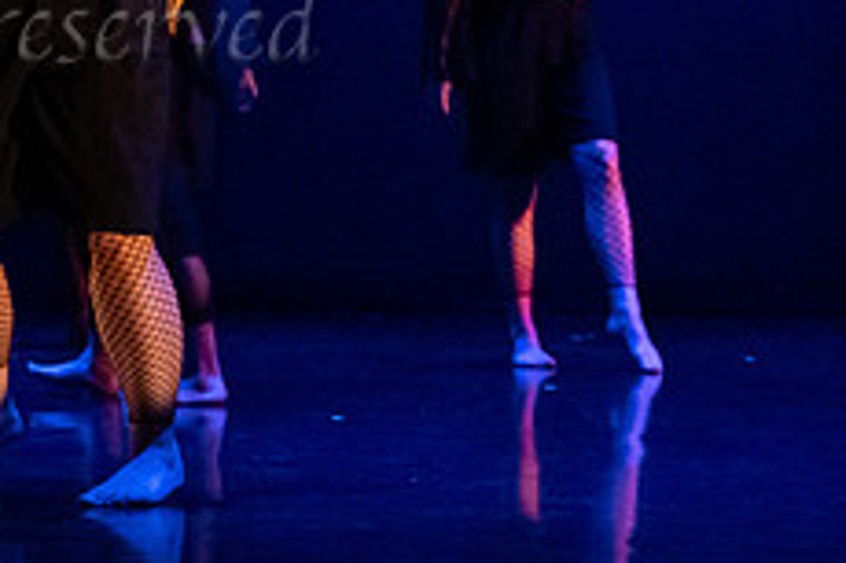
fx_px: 3945
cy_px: -6
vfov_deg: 8.1
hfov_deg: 11.6
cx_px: -515
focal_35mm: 168
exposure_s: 1/250
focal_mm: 50
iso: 4000
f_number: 2.8
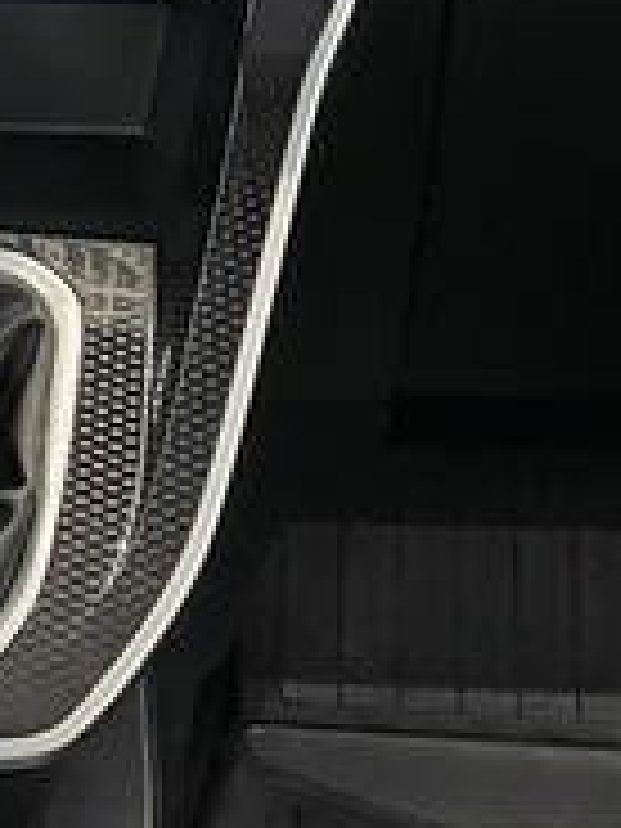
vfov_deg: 15.3
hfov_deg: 11.5
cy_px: 47
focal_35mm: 127
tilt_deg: -27.2
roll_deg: +1.8
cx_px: -50
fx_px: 3038
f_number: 1.6
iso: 500
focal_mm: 4.2
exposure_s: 1/25
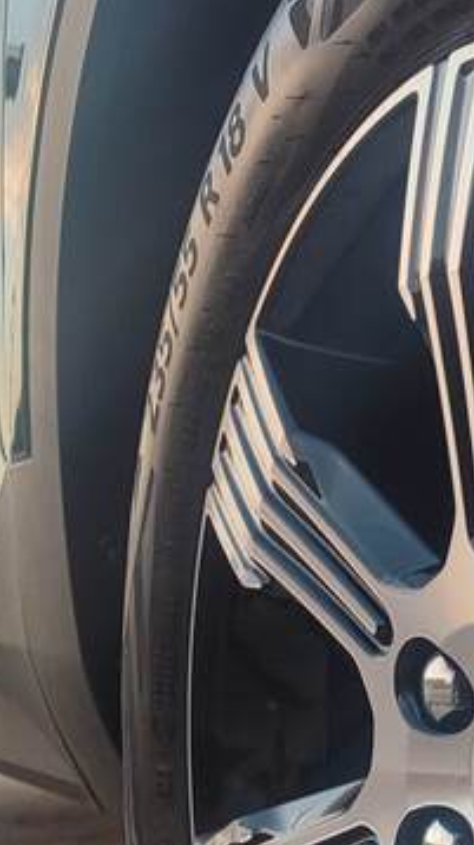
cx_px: 361
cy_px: 673
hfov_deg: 15.4
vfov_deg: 26.7
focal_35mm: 78
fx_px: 1745
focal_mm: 5.95
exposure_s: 1/50
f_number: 1.89
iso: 67
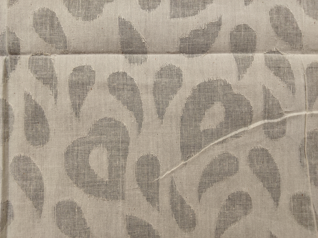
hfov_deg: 67.3
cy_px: 119
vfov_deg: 53.1
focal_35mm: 26
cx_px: 159
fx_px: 239
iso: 80
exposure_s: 1/100
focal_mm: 2.78
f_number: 2
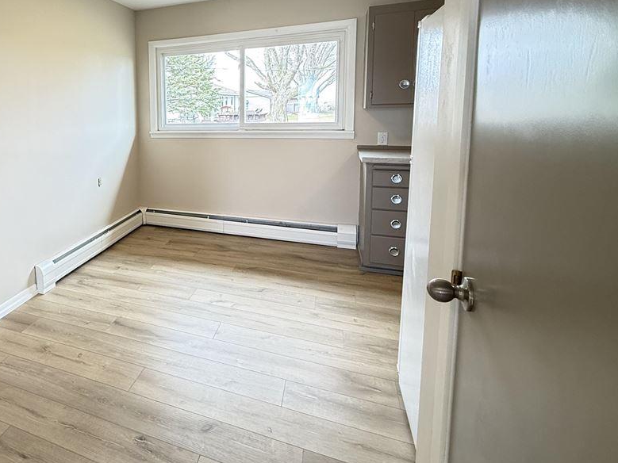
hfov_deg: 67.4
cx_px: 129
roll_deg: +1.7
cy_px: 149
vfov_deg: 57.4
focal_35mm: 23
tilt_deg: -5.1
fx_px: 411
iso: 160
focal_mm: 2.22
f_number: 2.2
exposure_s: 1/60
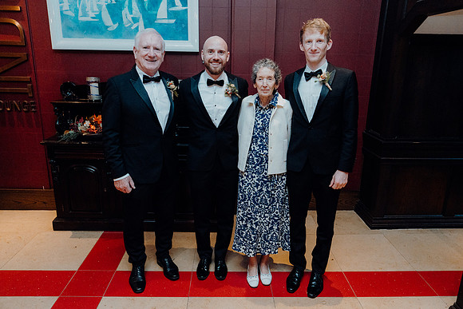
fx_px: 334
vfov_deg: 49.6
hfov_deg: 69.4
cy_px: 154
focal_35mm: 26
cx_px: 232
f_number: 3.5
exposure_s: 1/160
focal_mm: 26
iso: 3200
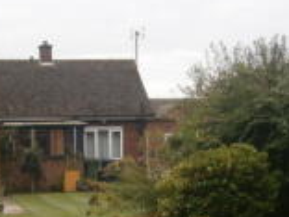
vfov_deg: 15.0
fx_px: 810
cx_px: 97
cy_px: 216
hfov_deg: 20.2
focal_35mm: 97
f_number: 2.8
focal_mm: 4.7
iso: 80
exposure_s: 1/250
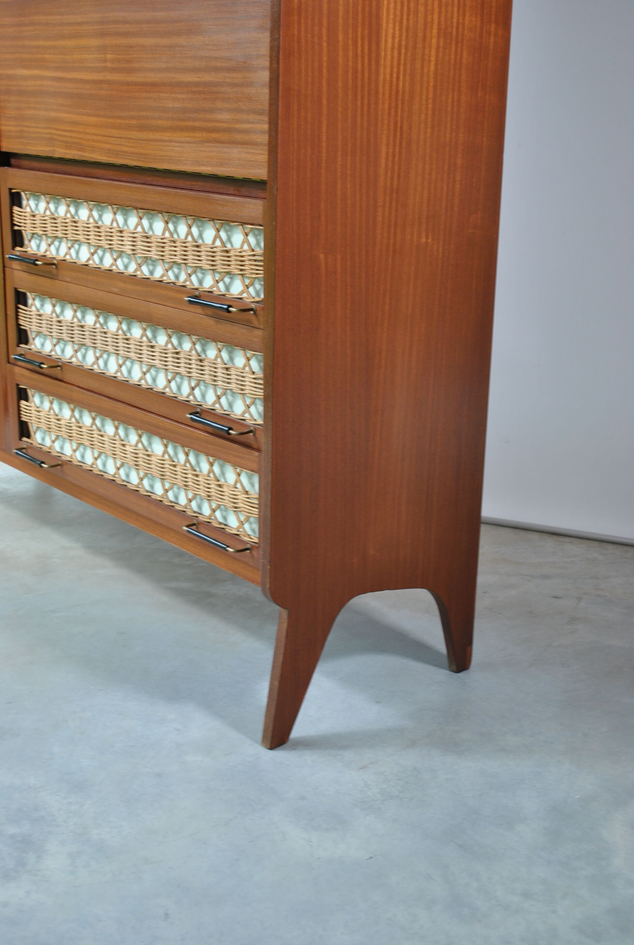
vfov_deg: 41.0
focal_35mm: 48
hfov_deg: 28.2
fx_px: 1262
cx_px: 317
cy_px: 472
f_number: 5
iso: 200
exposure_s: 1/15
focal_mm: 32
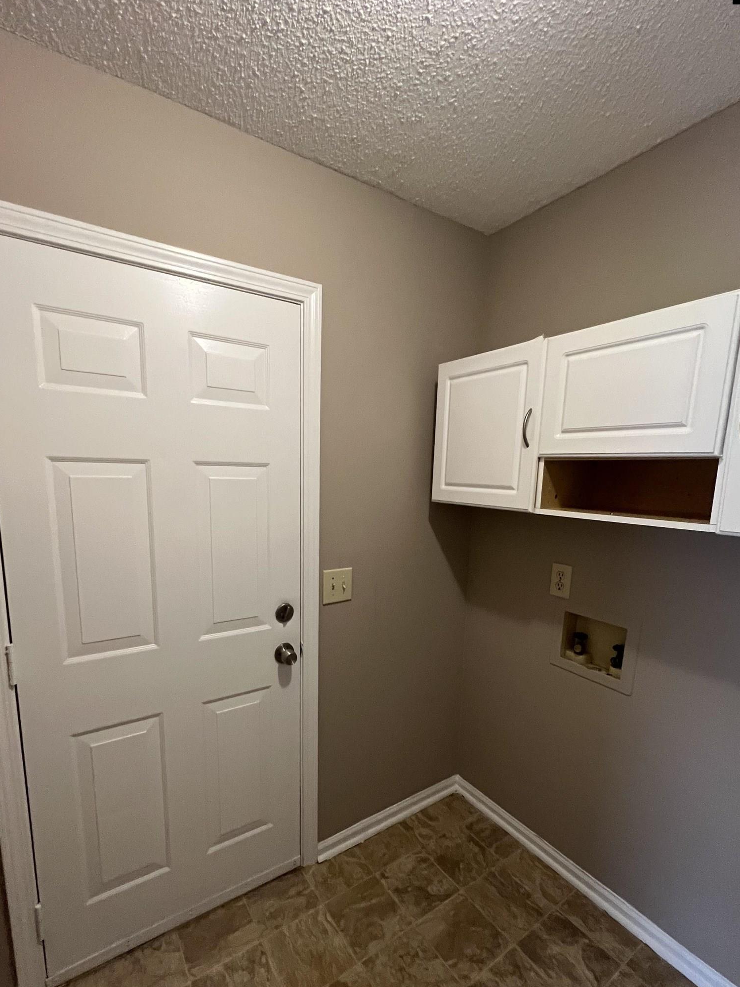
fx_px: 428
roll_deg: -0.2
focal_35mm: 15
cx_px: 353
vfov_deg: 97.8
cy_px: 549
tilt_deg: -10.2
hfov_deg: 81.7
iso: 500
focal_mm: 1.57
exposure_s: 1/60
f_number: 1.8
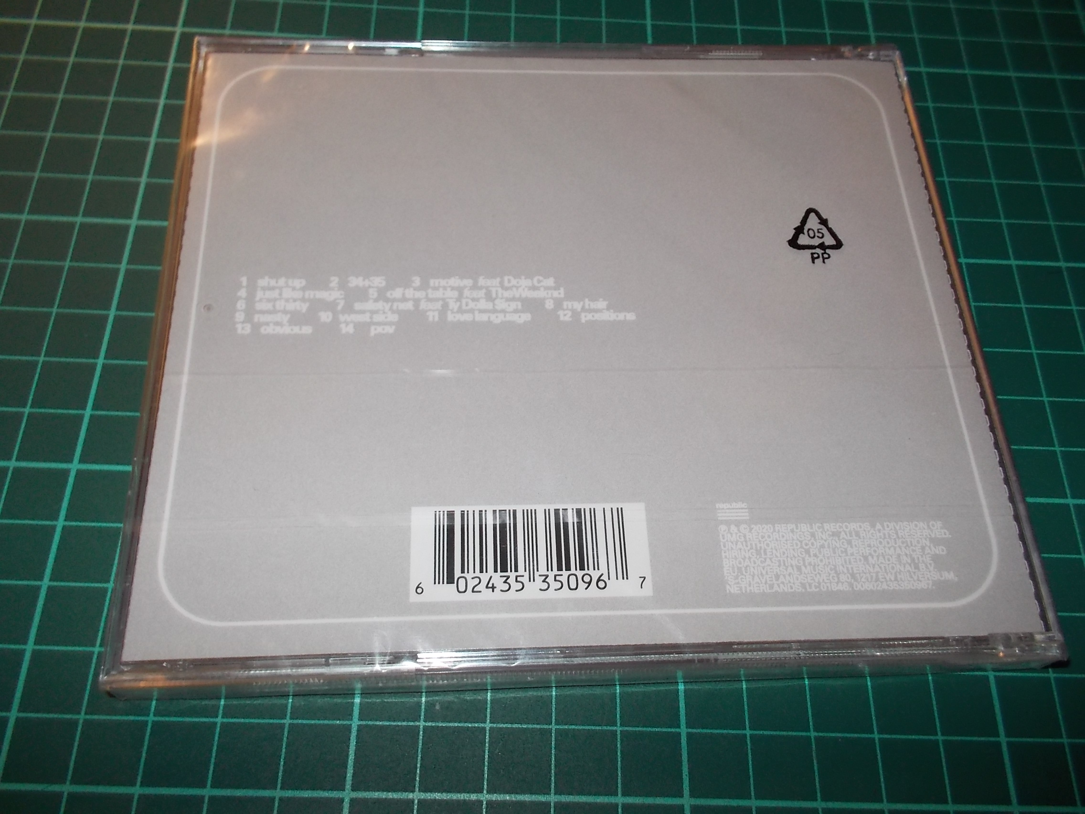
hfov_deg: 61.7
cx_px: 542
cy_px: 407
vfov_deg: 48.2
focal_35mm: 29
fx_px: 909
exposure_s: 1/30
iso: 200
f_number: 3.3
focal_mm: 4.1
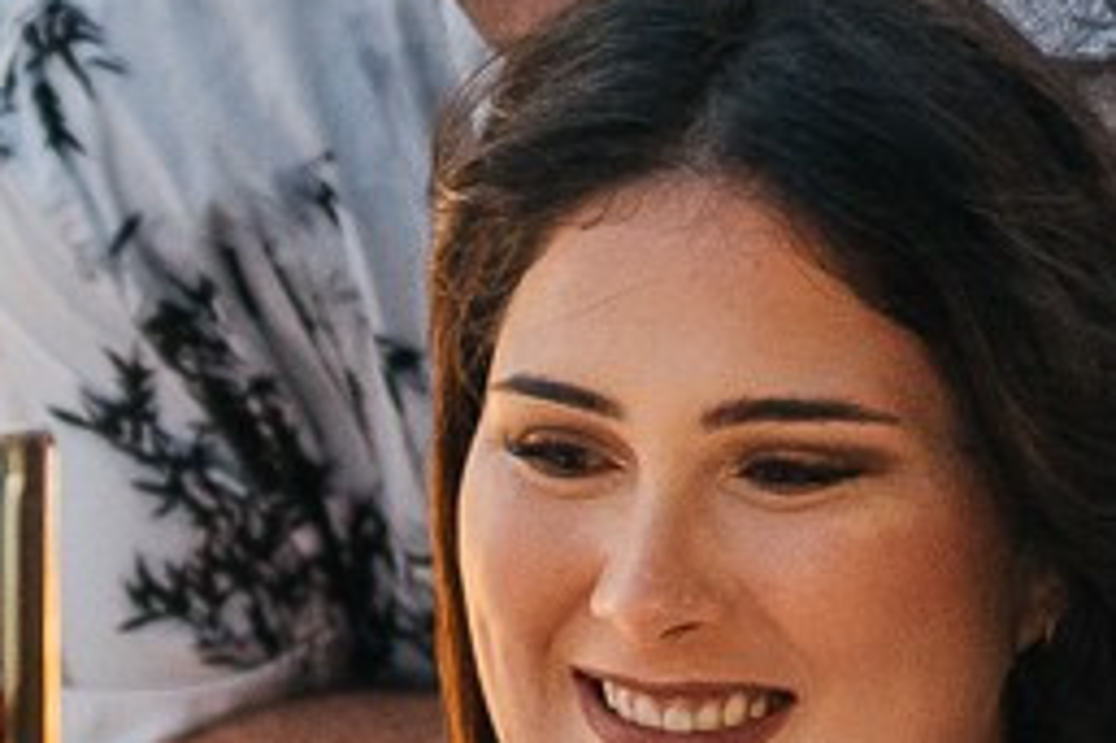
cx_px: -252
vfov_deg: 4.9
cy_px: 758
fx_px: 8643
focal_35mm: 279
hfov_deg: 7.3
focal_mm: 35
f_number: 1.4
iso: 1600
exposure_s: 1/200
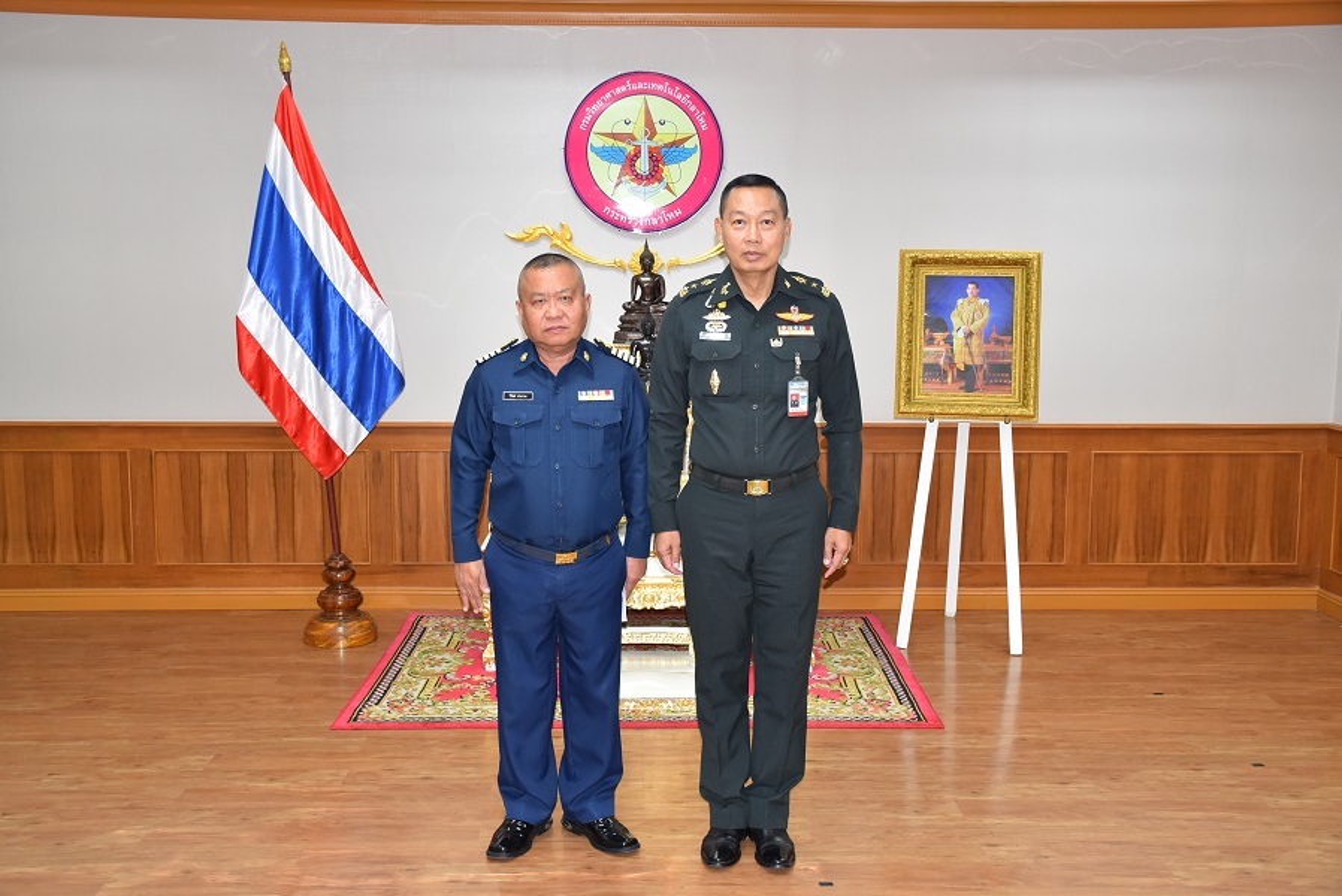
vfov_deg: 34.3
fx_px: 1455
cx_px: 671
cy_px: 448
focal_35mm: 39
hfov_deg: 49.5
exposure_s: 1/80
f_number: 4.5
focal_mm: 26
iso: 800
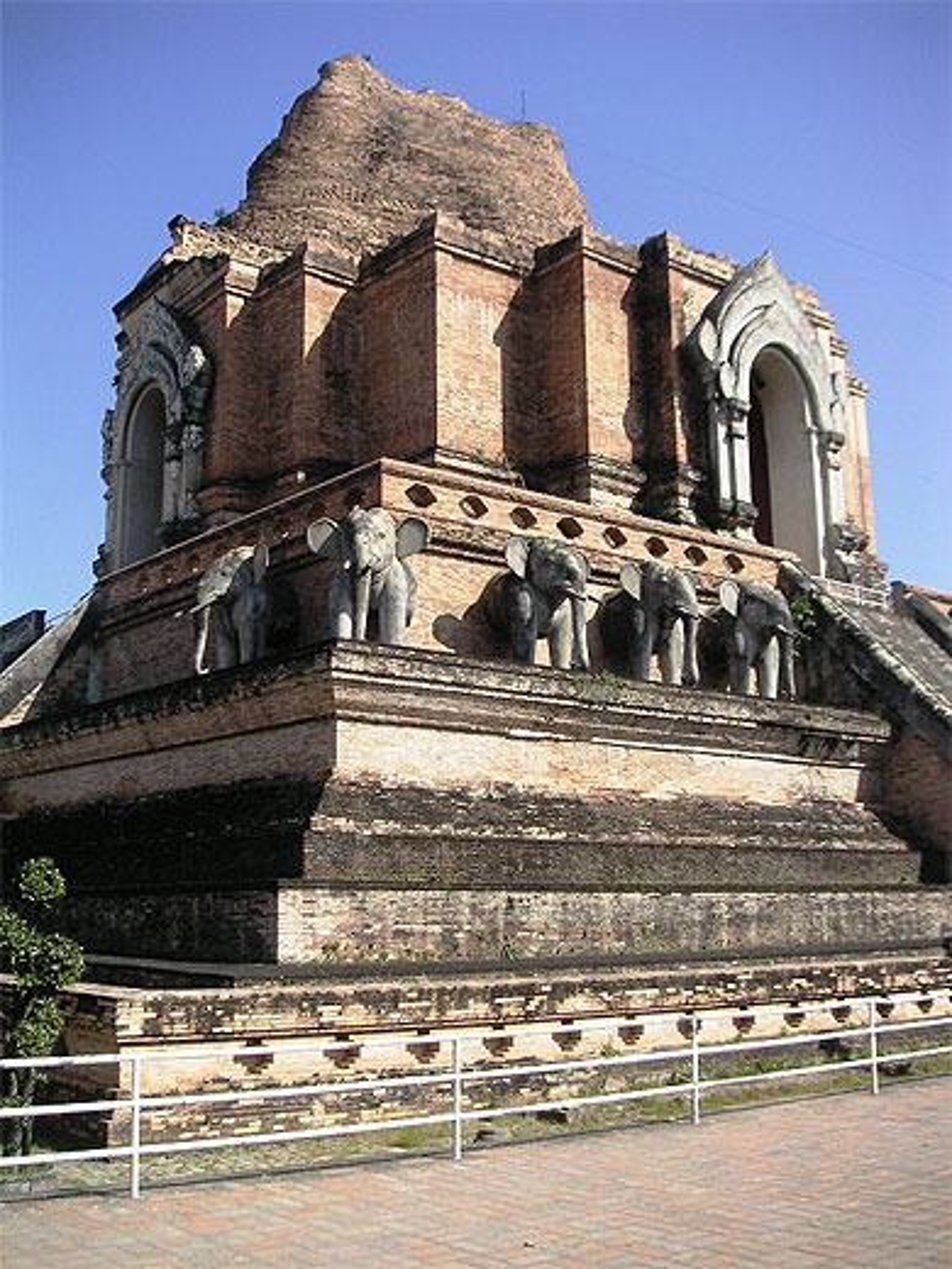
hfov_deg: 38.7
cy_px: 634
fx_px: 1357
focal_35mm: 37
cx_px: 476
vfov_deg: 50.1
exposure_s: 1/180
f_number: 6.7
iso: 50
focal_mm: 5.7
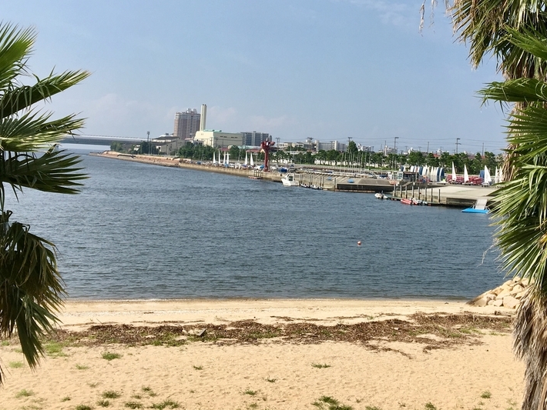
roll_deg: -3.4
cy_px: 83
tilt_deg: +4.1
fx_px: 775
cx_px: 313
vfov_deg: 29.0
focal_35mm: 49
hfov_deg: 38.8
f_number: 2.2
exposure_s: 1/2404
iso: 25
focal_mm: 4.15
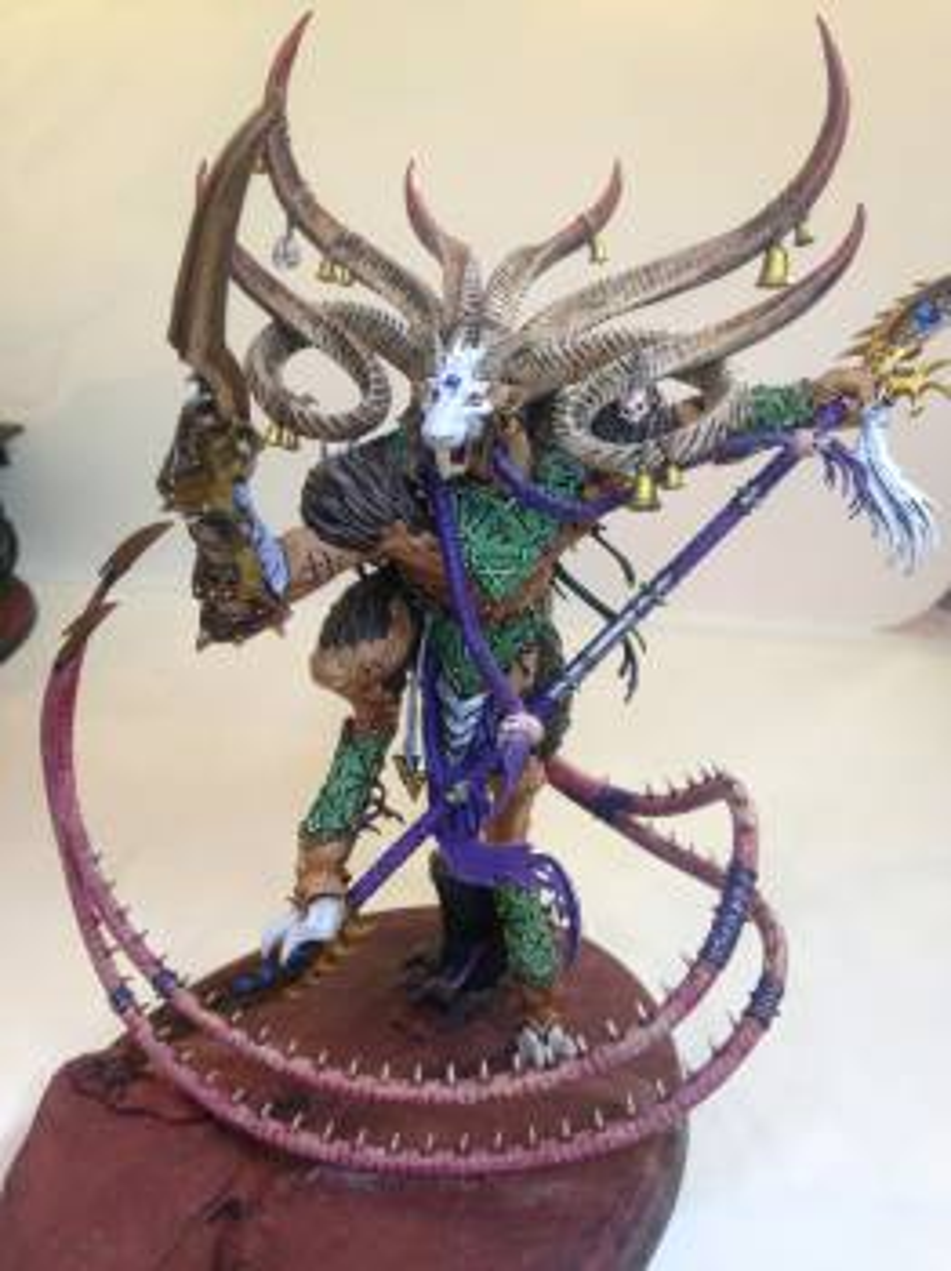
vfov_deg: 55.4
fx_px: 1210
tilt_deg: -25.2
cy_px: 636
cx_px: 476
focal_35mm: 33
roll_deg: +0.7
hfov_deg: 42.9
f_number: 2.4
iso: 50
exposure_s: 1/25
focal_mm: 4.12
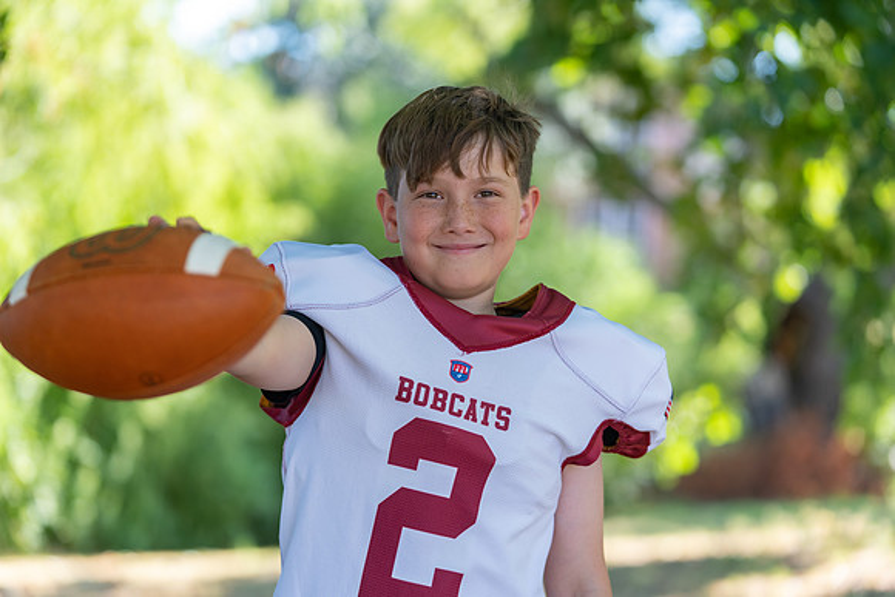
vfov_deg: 15.2
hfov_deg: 22.6
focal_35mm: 90
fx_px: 2238
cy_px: 298
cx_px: 448
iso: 200
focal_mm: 90
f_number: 2.8
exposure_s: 1/320
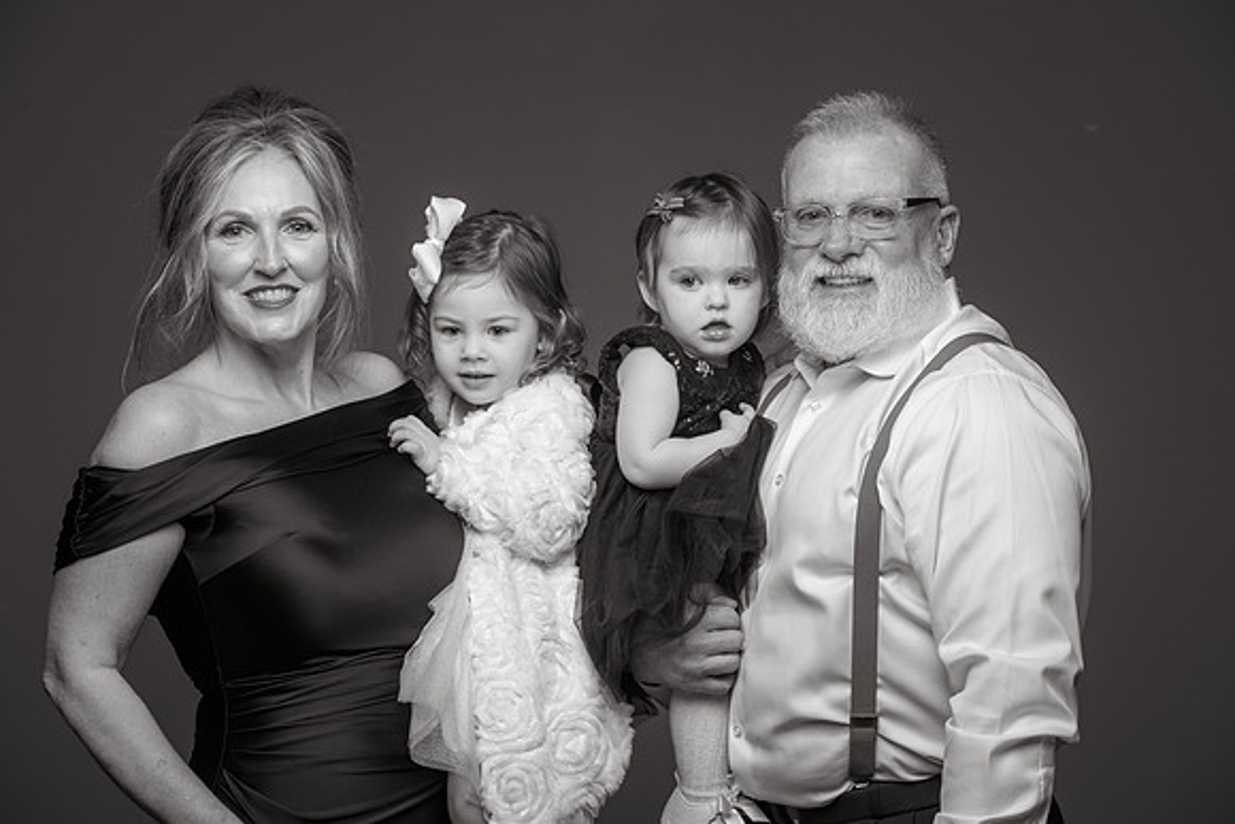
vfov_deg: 9.8
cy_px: 412
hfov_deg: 14.7
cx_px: 618
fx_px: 4804
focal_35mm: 140
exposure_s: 1/160
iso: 400
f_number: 9
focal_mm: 140
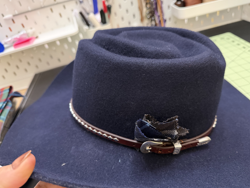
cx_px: 126
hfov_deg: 69.4
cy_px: 96
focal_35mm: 25
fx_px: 181
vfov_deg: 54.9
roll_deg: +14.4
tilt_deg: -35.7
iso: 1000
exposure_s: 1/39
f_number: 1.78
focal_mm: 6.76
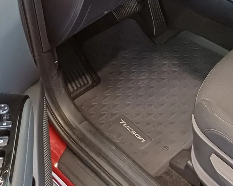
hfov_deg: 27.0
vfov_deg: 21.3
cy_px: -35
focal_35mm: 67
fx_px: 462
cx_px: 225
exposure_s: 1/20
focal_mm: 4.65
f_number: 1.8
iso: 1000
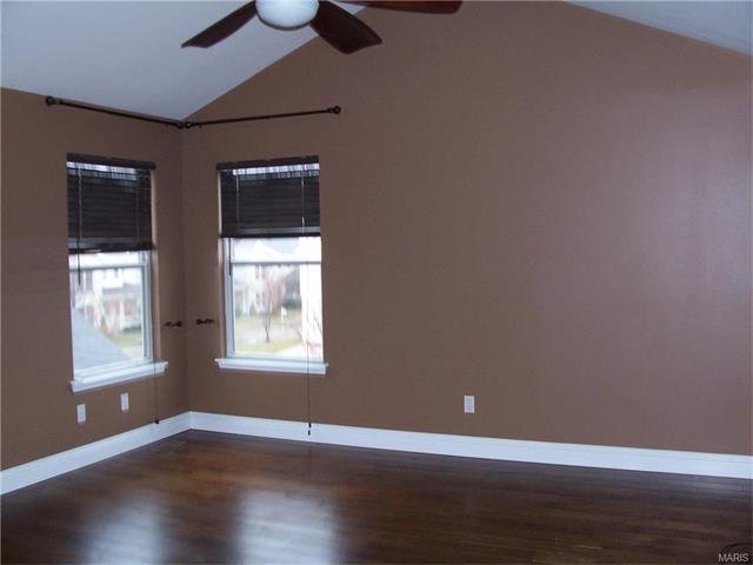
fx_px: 761
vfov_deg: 40.7
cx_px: 376
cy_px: 282
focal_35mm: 35
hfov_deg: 52.6
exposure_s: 1/60
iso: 140
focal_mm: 6
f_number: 2.8
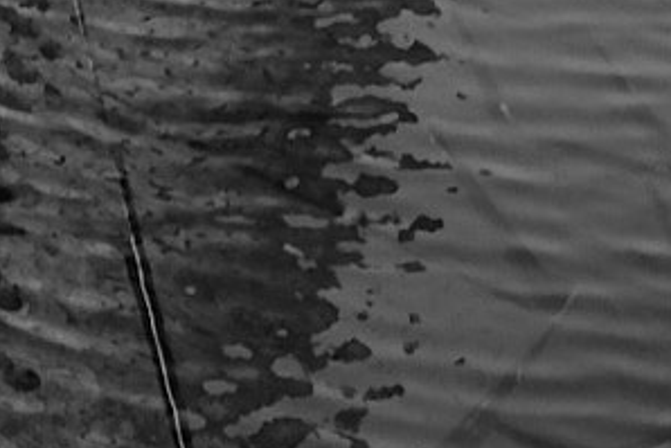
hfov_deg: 8.7
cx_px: -835
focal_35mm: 220
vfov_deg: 6.1
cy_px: -449
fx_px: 4102
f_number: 4
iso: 800
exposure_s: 1/150
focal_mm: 27
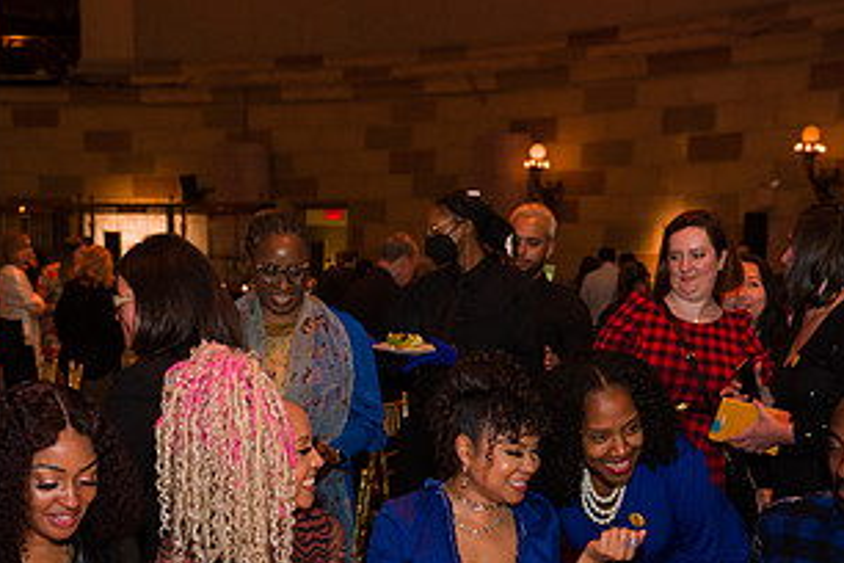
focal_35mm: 53
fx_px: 1242
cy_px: 502
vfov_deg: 24.8
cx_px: 416
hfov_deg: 37.5
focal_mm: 28
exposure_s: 1/200
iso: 1600
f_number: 4
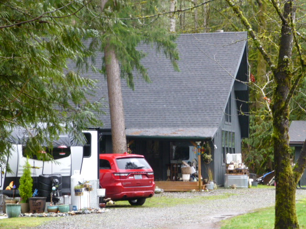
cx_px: 153
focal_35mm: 145
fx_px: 1282
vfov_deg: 10.2
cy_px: 114
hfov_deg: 13.6
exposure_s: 1/60
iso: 400
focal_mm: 25.9
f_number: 5.4
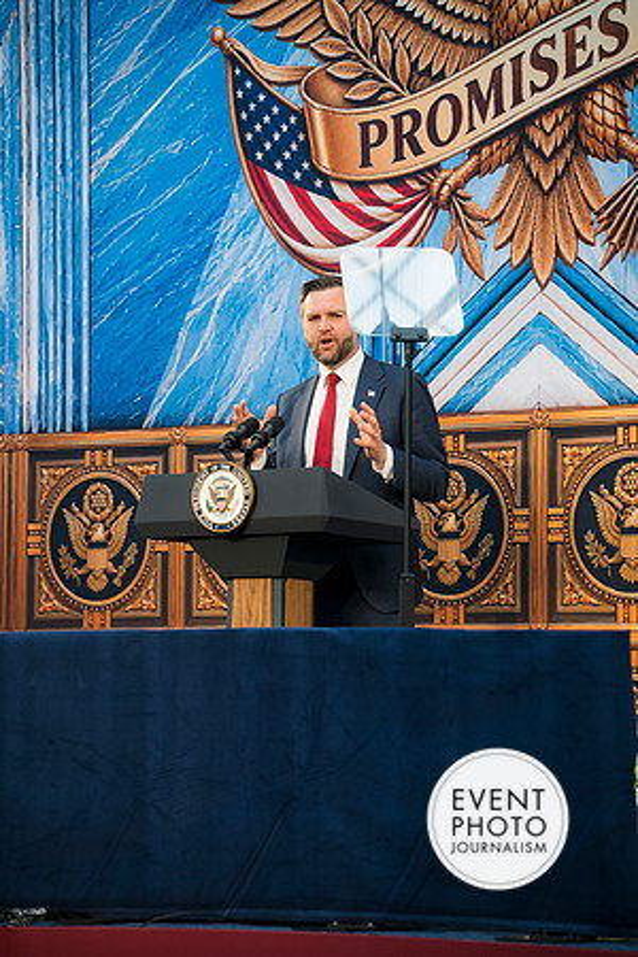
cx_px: 319
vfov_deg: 13.7
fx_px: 3987
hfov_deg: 9.1
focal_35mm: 150
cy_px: 478
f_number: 4
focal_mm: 150
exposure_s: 1/160
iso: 500
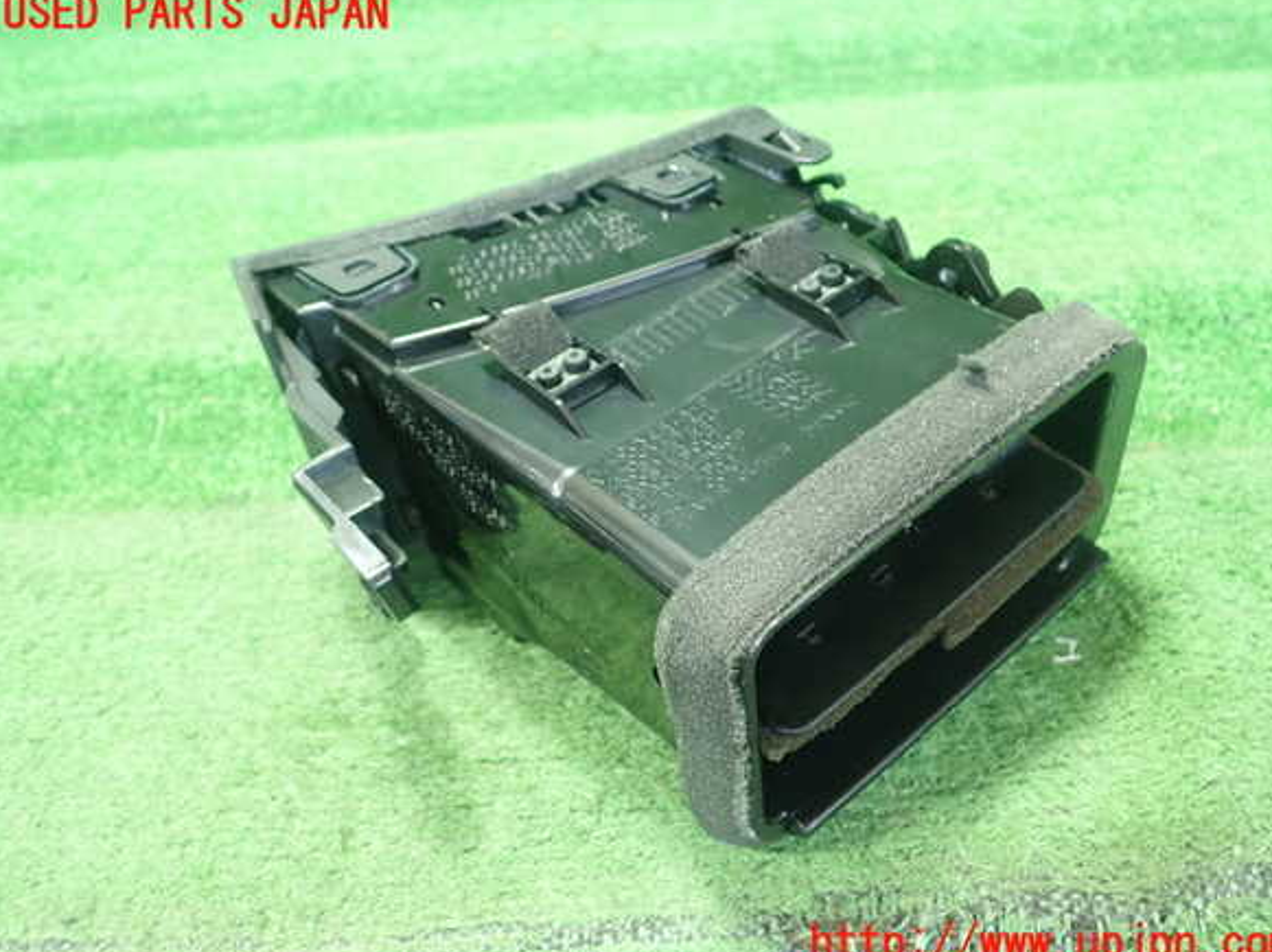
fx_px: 1138
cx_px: 648
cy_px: 479
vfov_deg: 45.4
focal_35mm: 31
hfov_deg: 58.4
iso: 800
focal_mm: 5.5
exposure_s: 1/80
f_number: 2.3
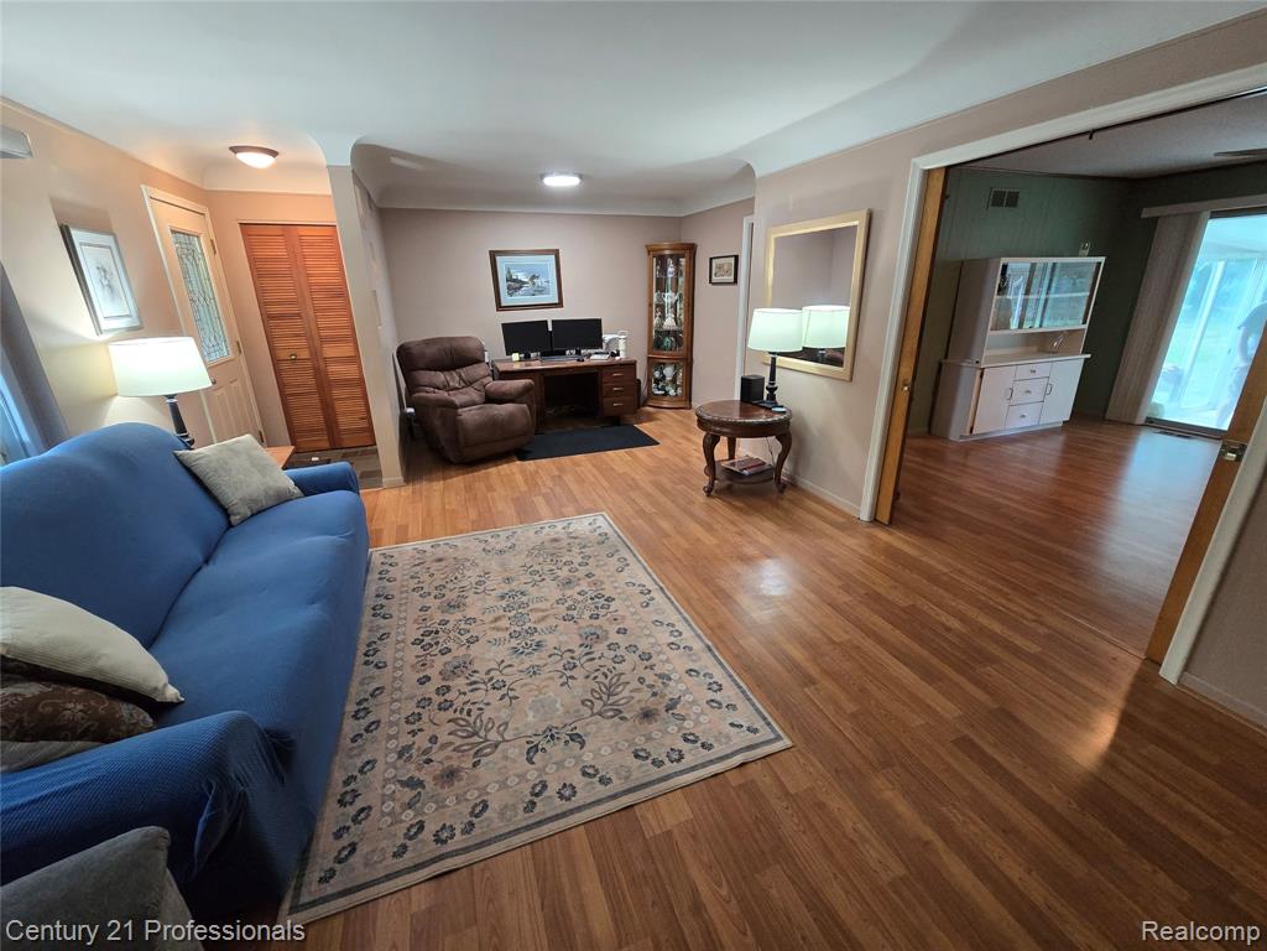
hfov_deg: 106.2
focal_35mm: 13
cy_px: 476
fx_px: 476
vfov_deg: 89.9
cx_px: 634
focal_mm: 2.2
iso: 500
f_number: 2.2
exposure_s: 1/60
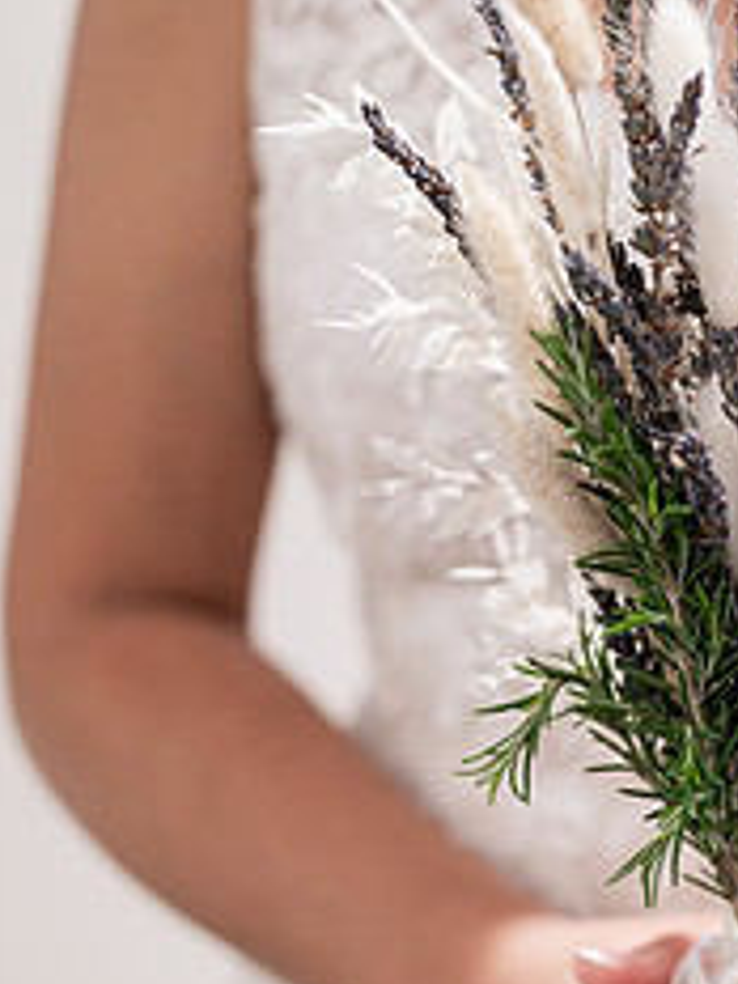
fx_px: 2388
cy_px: 609
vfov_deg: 23.2
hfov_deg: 16.4
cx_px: 1014
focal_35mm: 84
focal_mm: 35
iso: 250
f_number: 1.4
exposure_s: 1/40
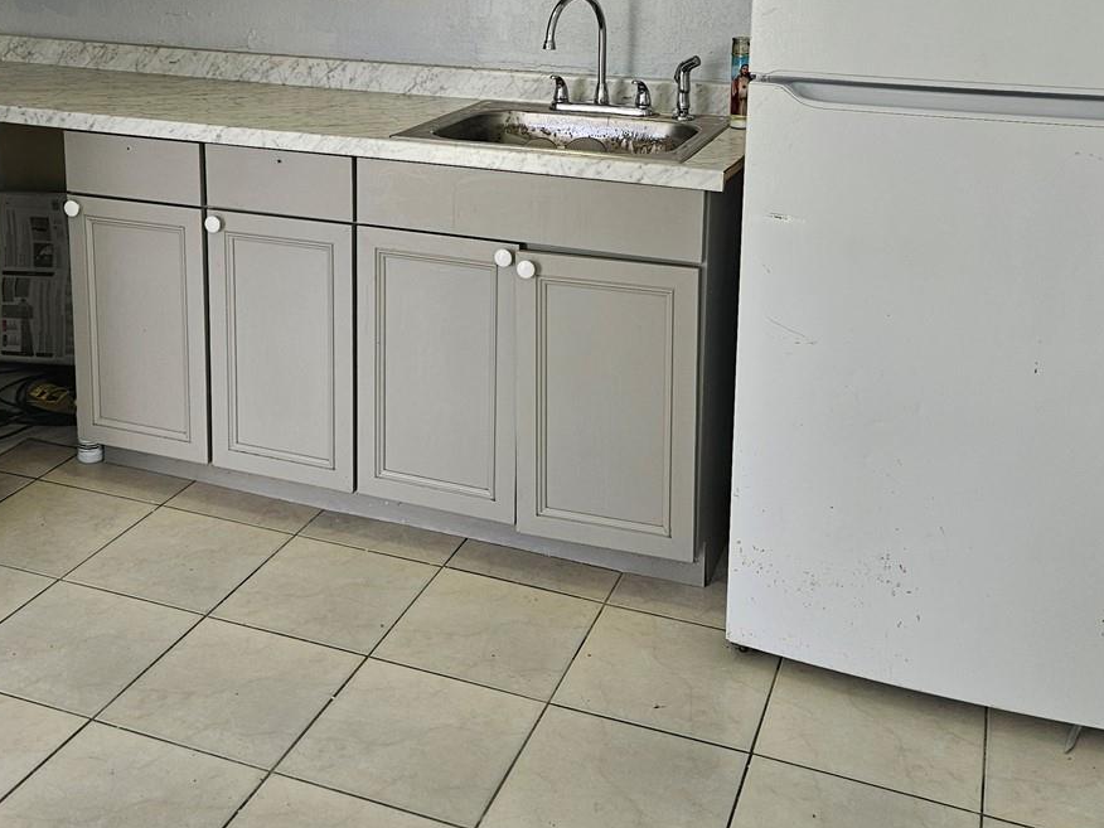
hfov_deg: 44.7
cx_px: 470
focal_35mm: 42
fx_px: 1339
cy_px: 144
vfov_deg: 33.2
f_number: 1.8
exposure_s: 1/120
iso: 64
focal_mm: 5.4
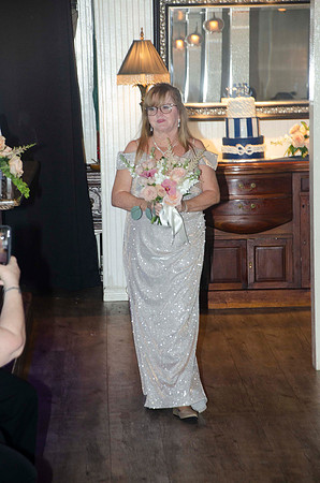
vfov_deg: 15.2
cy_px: 242
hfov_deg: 10.1
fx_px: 1808
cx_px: 160
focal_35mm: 135
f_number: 5.6
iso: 400
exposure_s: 1/60
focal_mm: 90
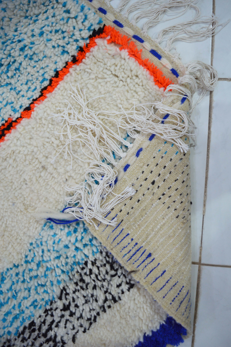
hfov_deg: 43.5
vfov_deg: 62.0
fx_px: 289
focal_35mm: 30
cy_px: 174
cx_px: 116
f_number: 3.5
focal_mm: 20
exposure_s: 1/40
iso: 400
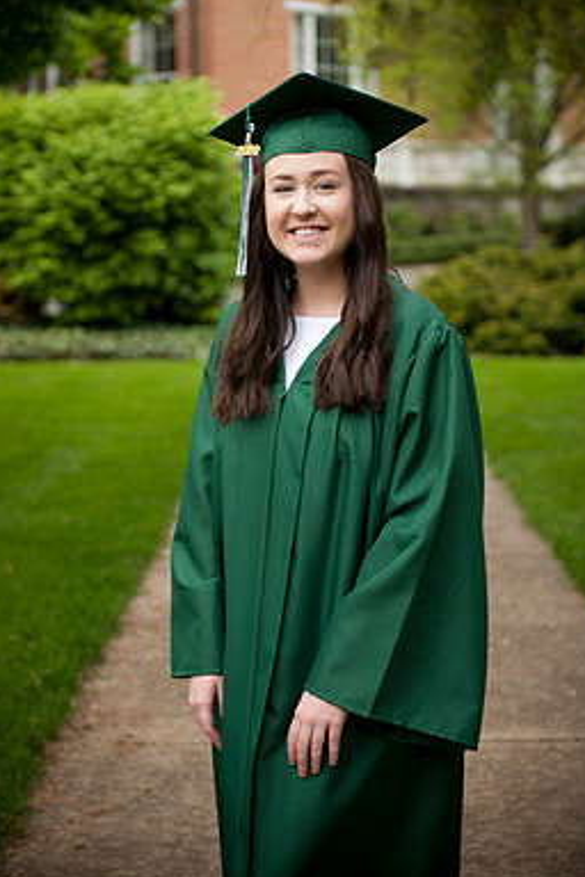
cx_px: 296
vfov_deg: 24.7
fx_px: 1999
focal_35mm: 82
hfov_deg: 16.7
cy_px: 379
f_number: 3.2
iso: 160
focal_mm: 70
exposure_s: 1/100
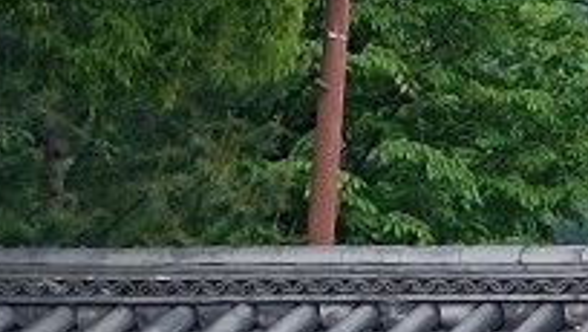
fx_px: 2044
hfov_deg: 13.3
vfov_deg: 9.1
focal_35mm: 131
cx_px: 1291
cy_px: 485
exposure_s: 1/125
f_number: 1.65
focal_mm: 6.14
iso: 50
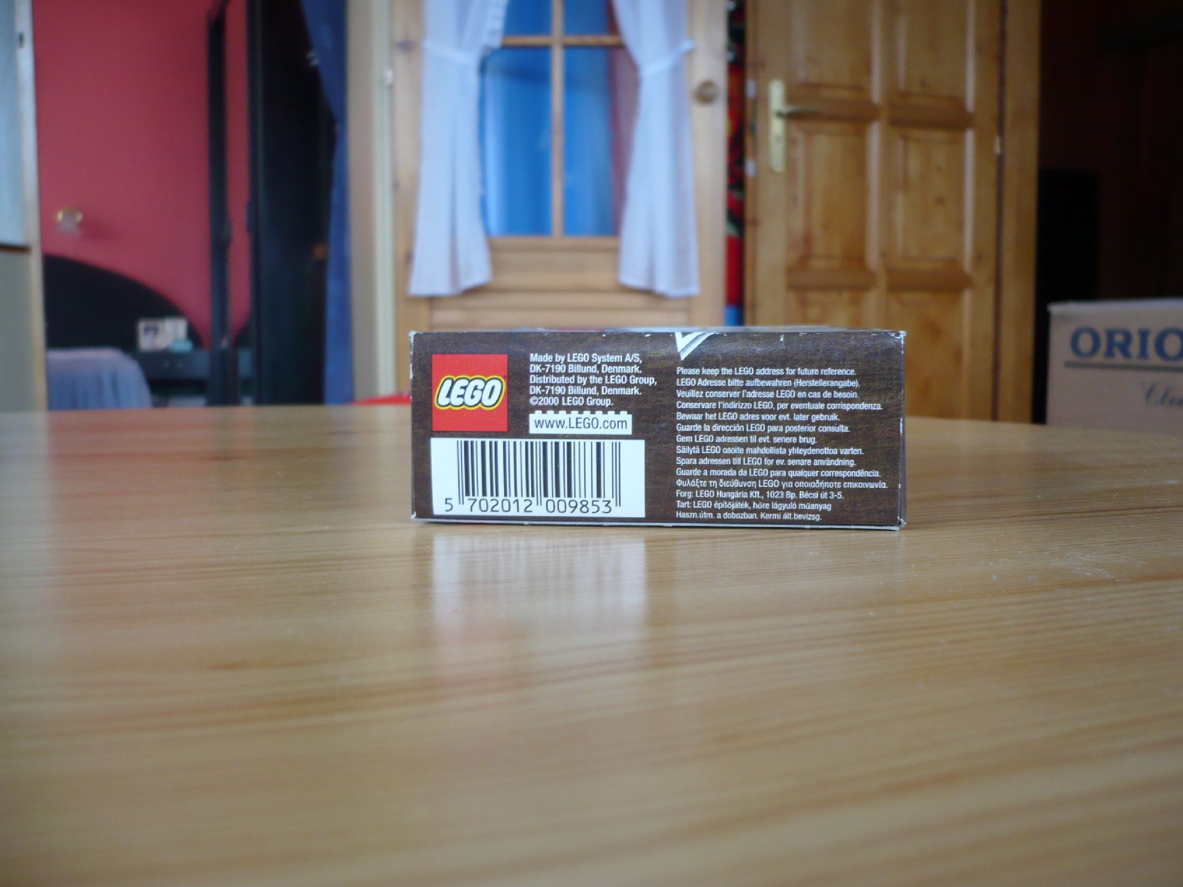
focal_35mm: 35
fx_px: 1196
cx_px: 592
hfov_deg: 52.6
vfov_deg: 40.7
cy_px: 444
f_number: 2.8
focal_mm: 5.8
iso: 100
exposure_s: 1/30
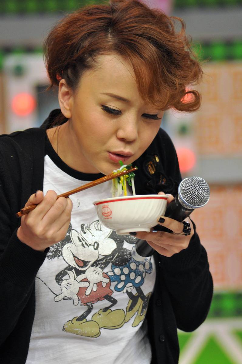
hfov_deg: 3.3
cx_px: 121
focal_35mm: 420
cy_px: 182
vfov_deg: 4.9
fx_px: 4246
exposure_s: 1/100
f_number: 5.3
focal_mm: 280
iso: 640
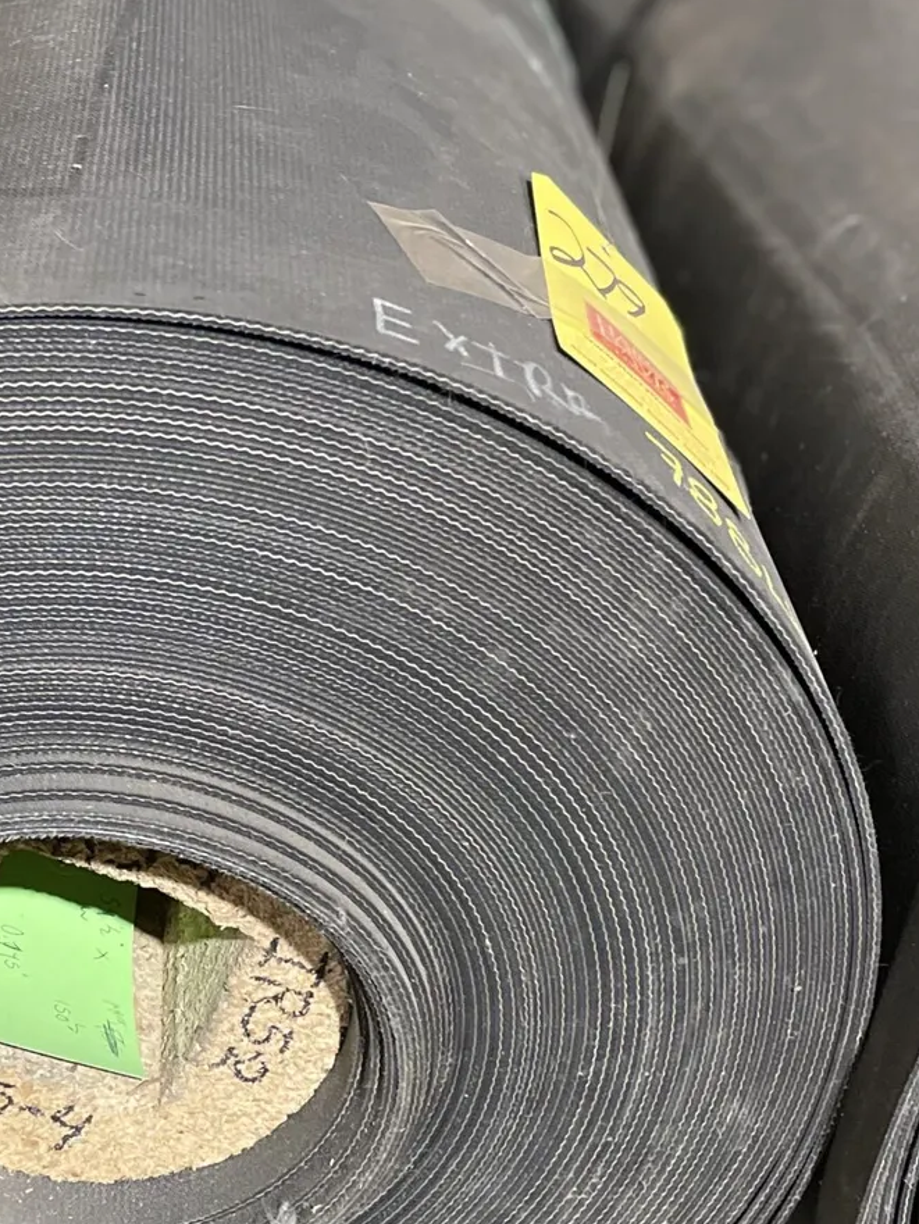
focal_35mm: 59
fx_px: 2088
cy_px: 741
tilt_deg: -35.1
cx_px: 135
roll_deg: -2.6
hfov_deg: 24.3
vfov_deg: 32.6
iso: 400
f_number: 1.6
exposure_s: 1/60
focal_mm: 4.2
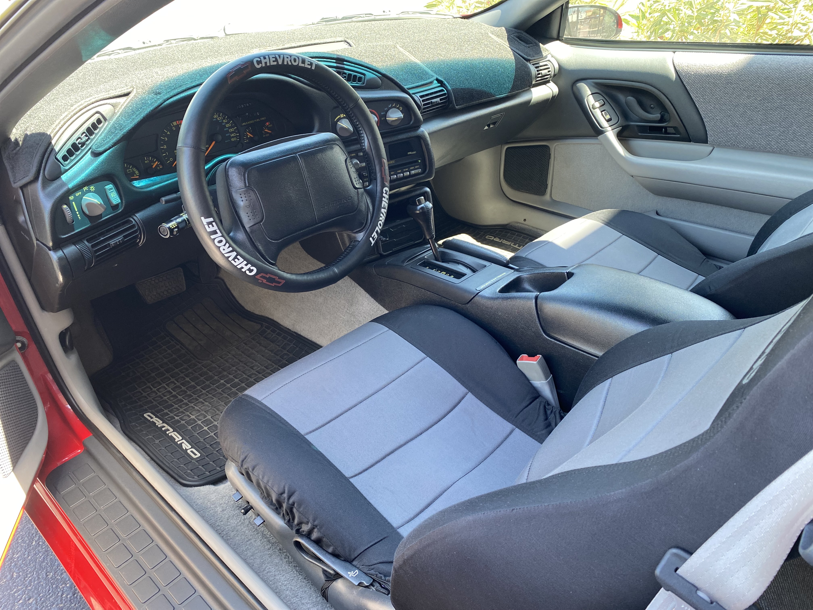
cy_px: 305
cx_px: 406
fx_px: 611
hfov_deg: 67.3
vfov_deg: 53.1
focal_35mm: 26
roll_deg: +1.9
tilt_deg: -32.4
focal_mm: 4.25
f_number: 1.8
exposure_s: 1/106
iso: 125
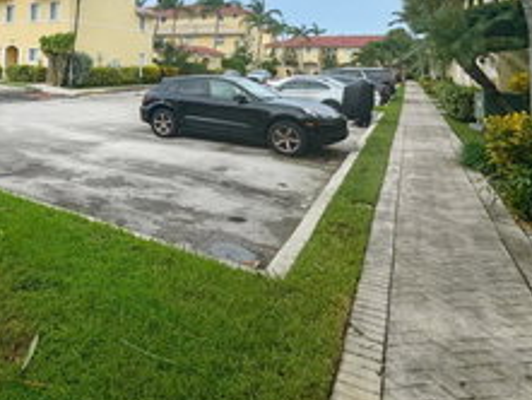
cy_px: 29
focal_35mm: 27
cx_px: 64
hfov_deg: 57.2
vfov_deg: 45.7
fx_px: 415
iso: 40
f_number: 2.2
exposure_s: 1/1126
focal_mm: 2.22
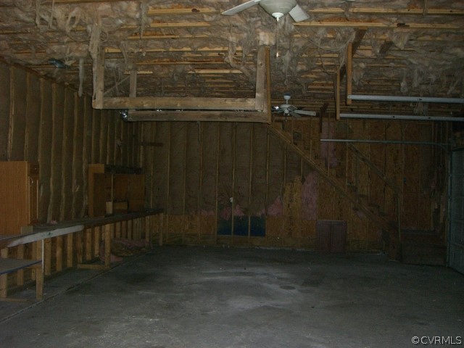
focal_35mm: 38
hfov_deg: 49.0
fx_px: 509
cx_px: 232
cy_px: 174
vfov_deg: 37.7
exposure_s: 1/60
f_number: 2.7
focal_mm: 6.2
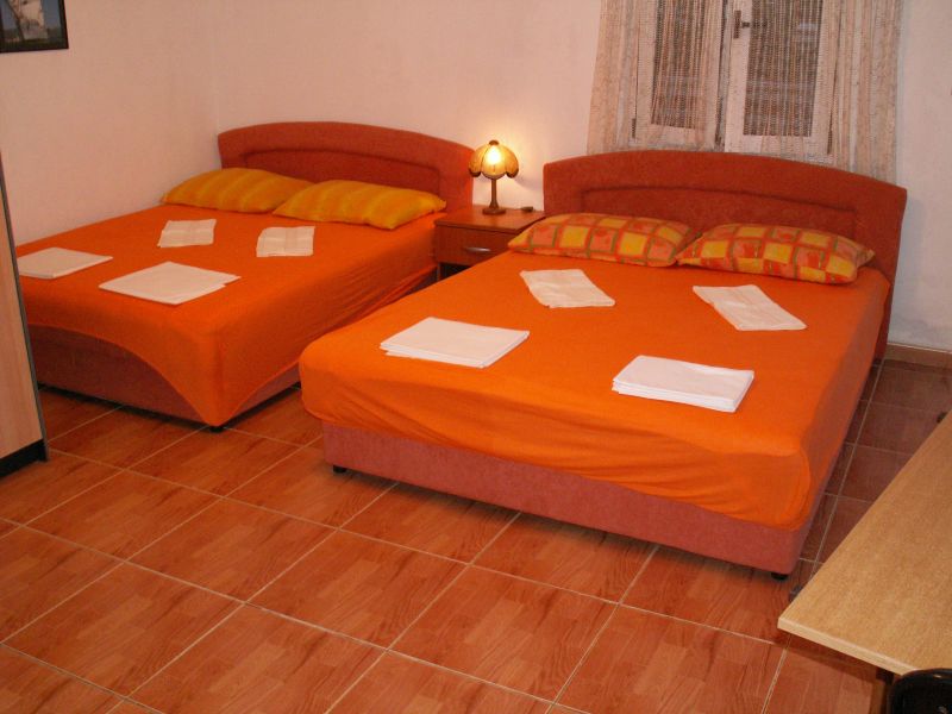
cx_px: 476
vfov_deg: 40.7
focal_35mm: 35
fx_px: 963
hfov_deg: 52.6
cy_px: 357
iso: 160
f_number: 2.8
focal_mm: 5.86
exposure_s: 1/40
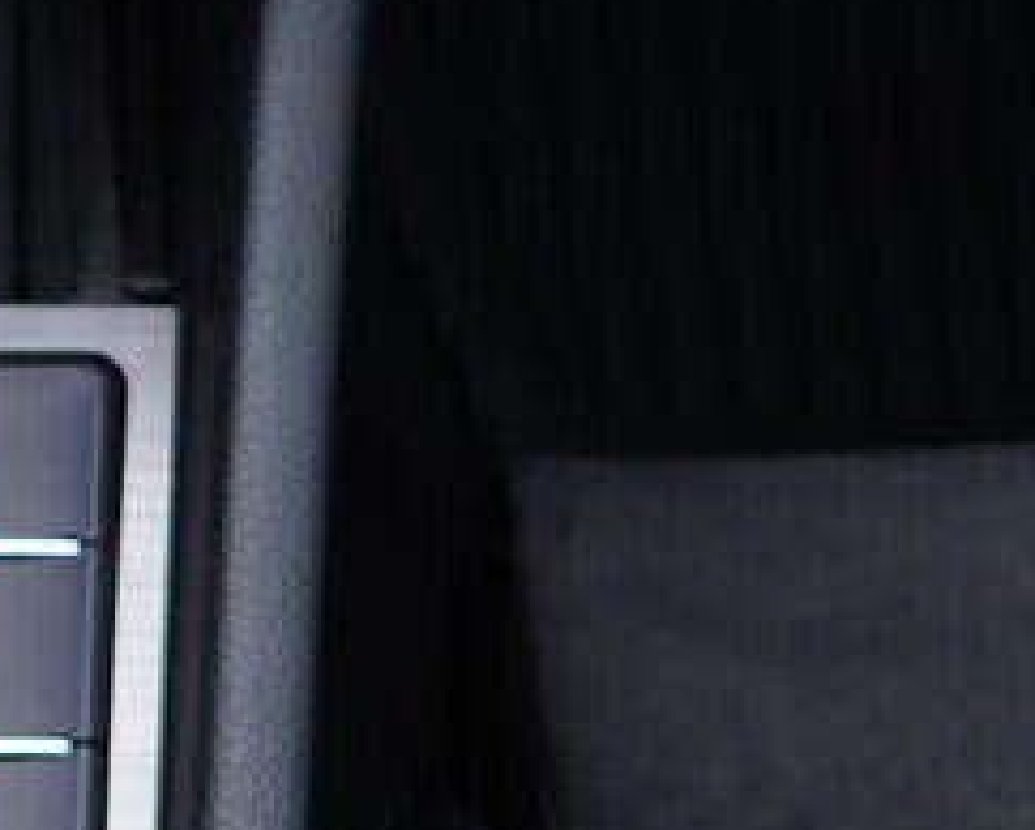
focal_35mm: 201
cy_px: 586
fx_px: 6162
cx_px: -470
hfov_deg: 9.4
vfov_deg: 7.7
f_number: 2.8
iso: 250
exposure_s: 1/40
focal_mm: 24
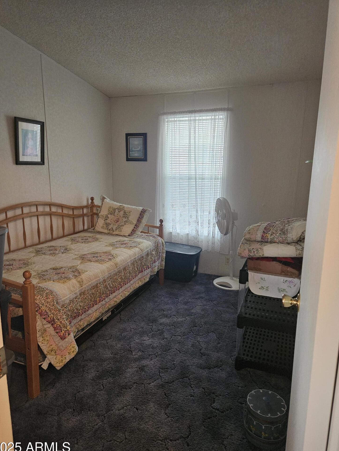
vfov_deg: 71.6
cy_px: 234
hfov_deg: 56.8
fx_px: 313
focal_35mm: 24
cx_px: 168
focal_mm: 5.4
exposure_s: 1/60
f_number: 1.8
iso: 800
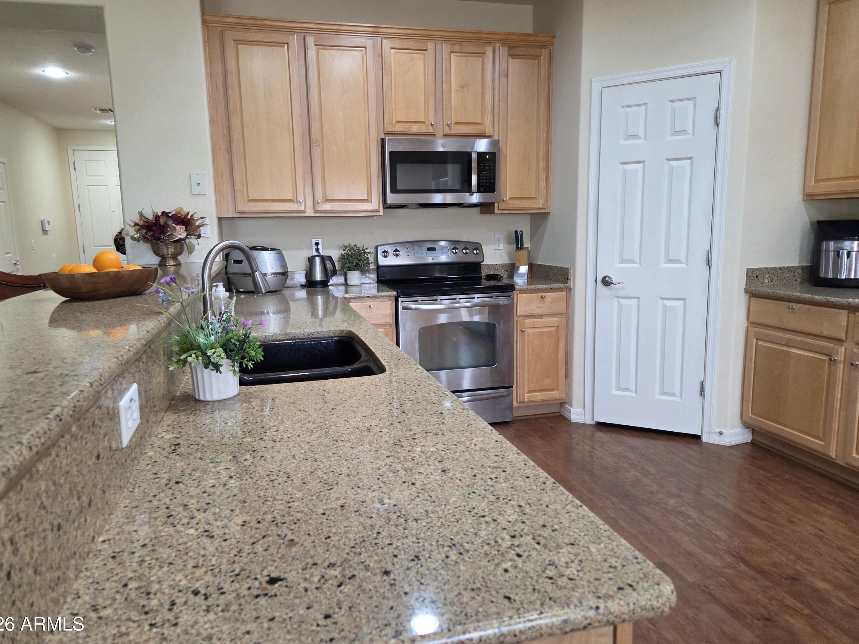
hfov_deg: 71.6
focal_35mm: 24
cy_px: 319
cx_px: 419
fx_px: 596
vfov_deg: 56.8
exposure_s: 1/120
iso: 400
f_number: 1.8
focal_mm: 5.4
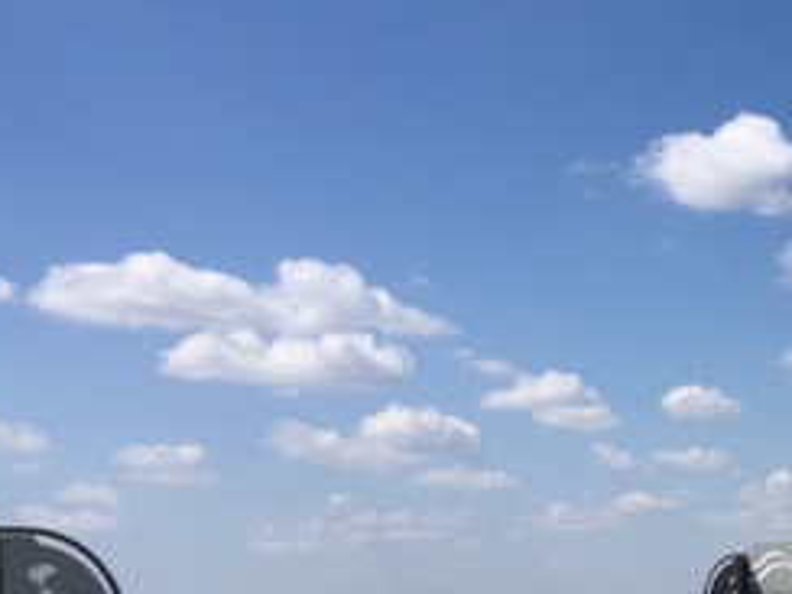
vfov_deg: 19.0
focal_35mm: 76
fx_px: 1739
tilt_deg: +1.9
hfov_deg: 23.1
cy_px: 542
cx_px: 1000
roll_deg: +0.8
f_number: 2.2
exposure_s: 1/3597
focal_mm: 4.15
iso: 32
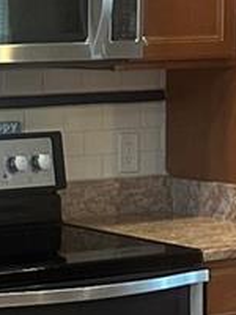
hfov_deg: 9.6
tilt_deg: -3.3
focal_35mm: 144
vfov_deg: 13.7
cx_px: -227
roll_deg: -0.6
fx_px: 1309
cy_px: 110
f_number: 1.78
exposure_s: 1/60
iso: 320
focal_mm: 6.86
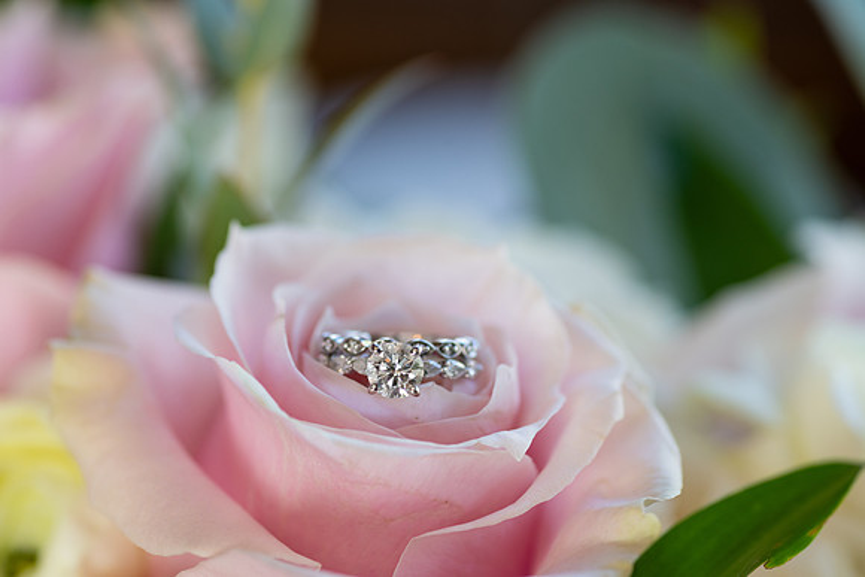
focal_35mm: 100
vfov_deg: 13.7
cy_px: 288
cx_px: 432
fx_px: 2403
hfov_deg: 20.4
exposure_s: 1/160
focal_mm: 100
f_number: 7.1
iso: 250
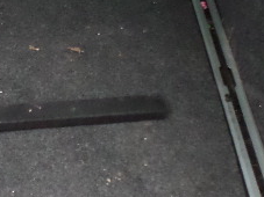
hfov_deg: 16.9
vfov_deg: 13.0
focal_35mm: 113
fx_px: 861
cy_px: 34
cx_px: -17
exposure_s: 1/30
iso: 320
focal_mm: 4.5
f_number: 2.5
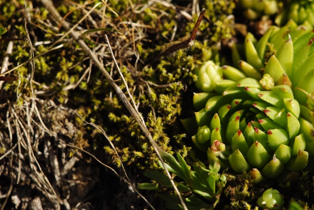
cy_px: 90
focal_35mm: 156
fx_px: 1359
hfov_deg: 13.2
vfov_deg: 8.9
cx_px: 180
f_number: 8
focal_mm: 85
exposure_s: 1/160
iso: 100
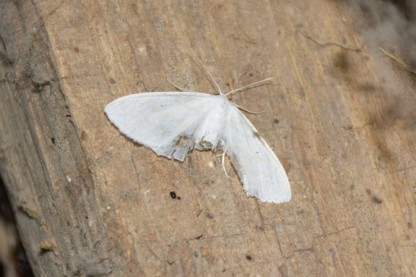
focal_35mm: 210
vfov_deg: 6.5
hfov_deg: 9.8
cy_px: 138
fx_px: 2426
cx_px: 208
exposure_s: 1/60
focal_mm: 140
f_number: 7.1
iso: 320
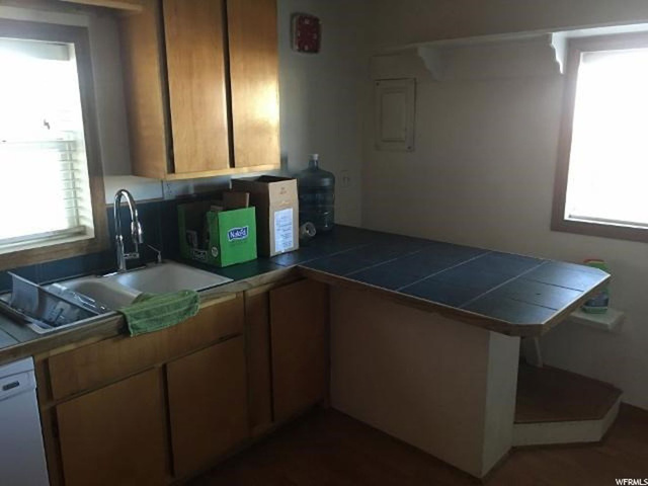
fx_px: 543
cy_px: 243
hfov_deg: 61.7
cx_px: 324
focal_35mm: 29
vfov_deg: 48.2
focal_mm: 4.15
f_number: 2.2
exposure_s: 1/10
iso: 80
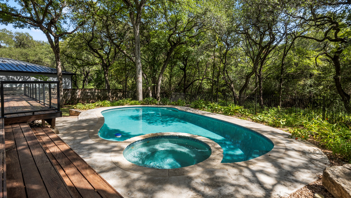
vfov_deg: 63.7
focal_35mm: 17
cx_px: 177
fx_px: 158
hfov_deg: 95.9
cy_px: 87
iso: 200
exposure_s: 1/60
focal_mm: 16
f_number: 8
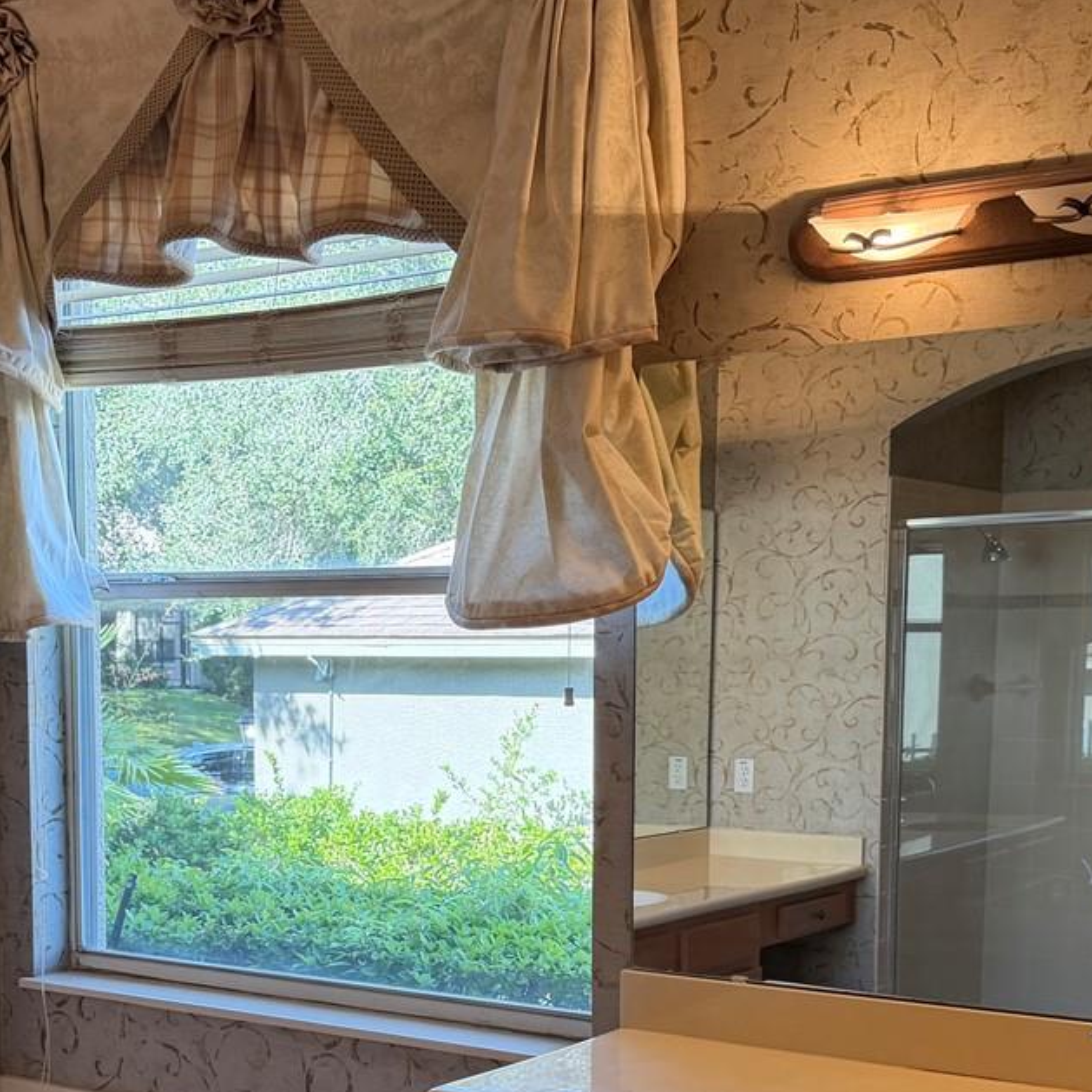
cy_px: 812
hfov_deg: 31.4
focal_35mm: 54
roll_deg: +1.1
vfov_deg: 31.1
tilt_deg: -6.5
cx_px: 387
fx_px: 1927
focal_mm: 6.76
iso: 125
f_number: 1.78
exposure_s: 1/203
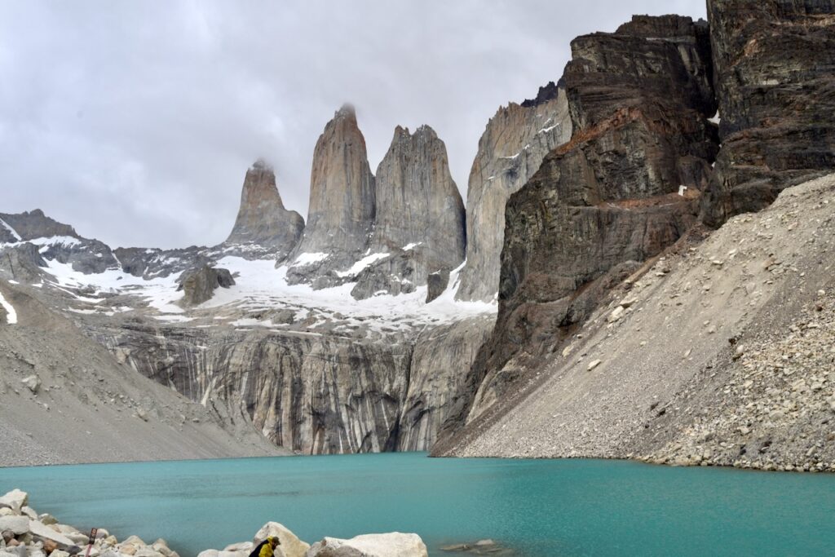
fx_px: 557
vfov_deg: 53.1
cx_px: 418
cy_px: 278
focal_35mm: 24
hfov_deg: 73.7
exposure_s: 1/250
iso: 200
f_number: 8
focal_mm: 24
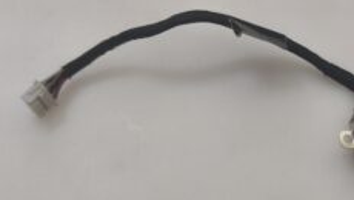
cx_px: 231
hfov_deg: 35.7
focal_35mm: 58
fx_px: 545
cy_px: 99
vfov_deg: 20.8
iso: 320
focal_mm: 6.57
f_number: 1.6
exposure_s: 1/50
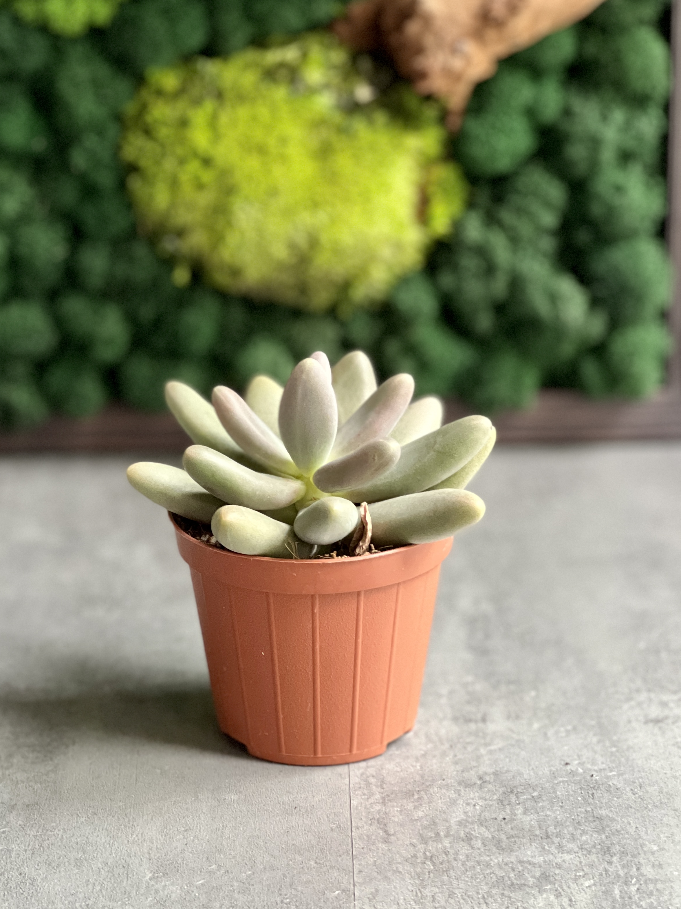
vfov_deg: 19.8
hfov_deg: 14.9
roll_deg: -0.7
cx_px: 323
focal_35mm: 99
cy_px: 484
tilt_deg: -18.2
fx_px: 2597
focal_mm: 9
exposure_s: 1/40
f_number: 2.8
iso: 400
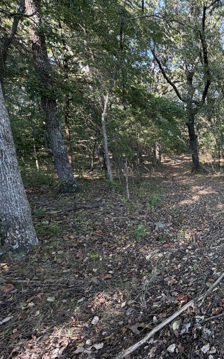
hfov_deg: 47.6
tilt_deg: -17.2
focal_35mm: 20
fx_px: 195
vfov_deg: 85.1
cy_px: 179
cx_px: 232
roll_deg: +1.3
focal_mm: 2.22
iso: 80
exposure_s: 1/121
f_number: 2.2
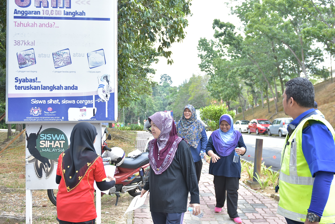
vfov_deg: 36.9
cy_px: 112
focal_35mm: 36
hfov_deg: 53.1
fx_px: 335
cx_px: 168
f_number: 2.8
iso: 400
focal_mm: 24
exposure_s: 1/500
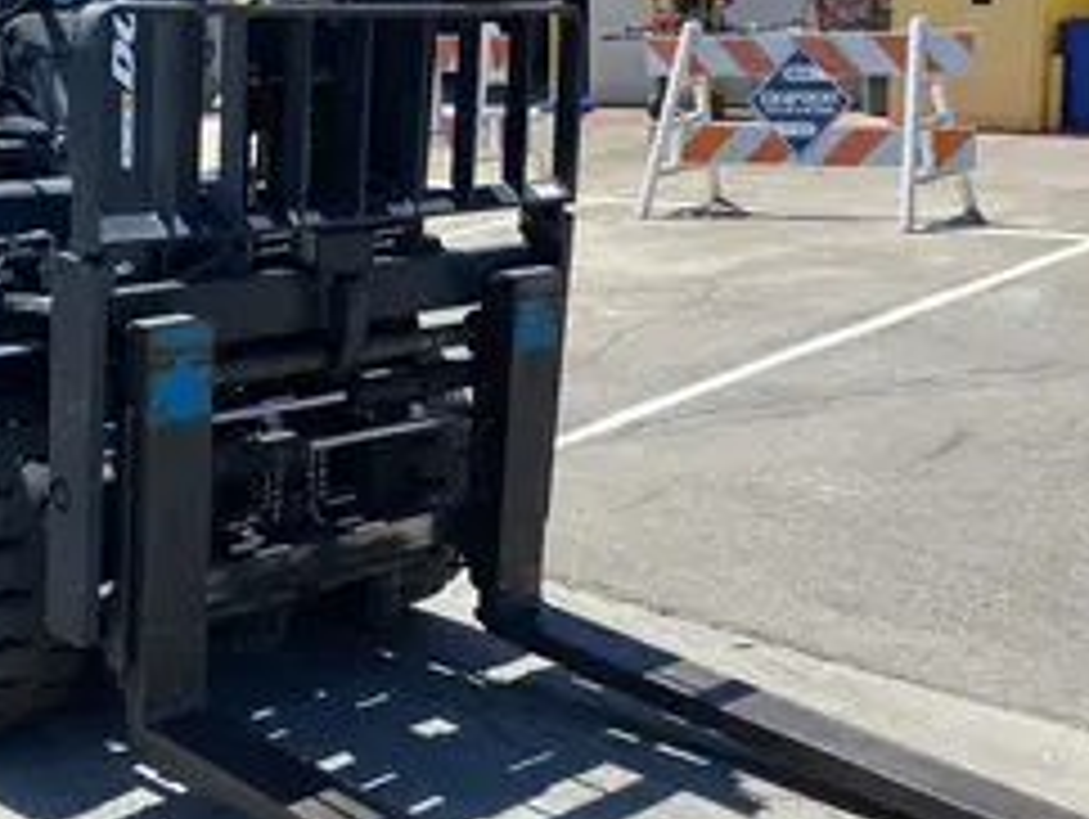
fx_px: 1858
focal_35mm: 59
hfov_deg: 32.5
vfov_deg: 24.9
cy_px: 394
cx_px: 405
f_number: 1.8
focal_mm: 4.25
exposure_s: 1/2315
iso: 32
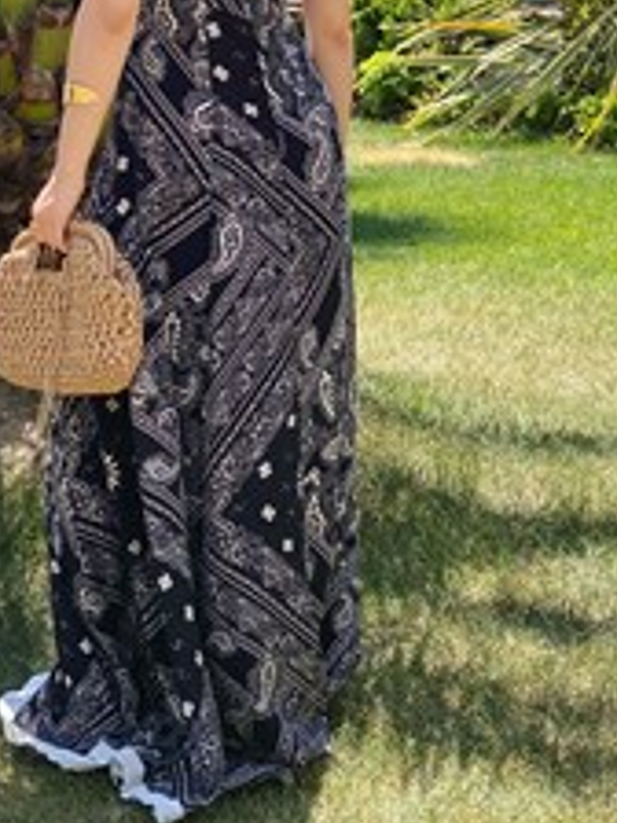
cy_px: 171
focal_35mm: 96
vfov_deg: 20.2
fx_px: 2281
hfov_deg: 15.4
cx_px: 231
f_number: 2
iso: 20
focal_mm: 6
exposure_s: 1/335
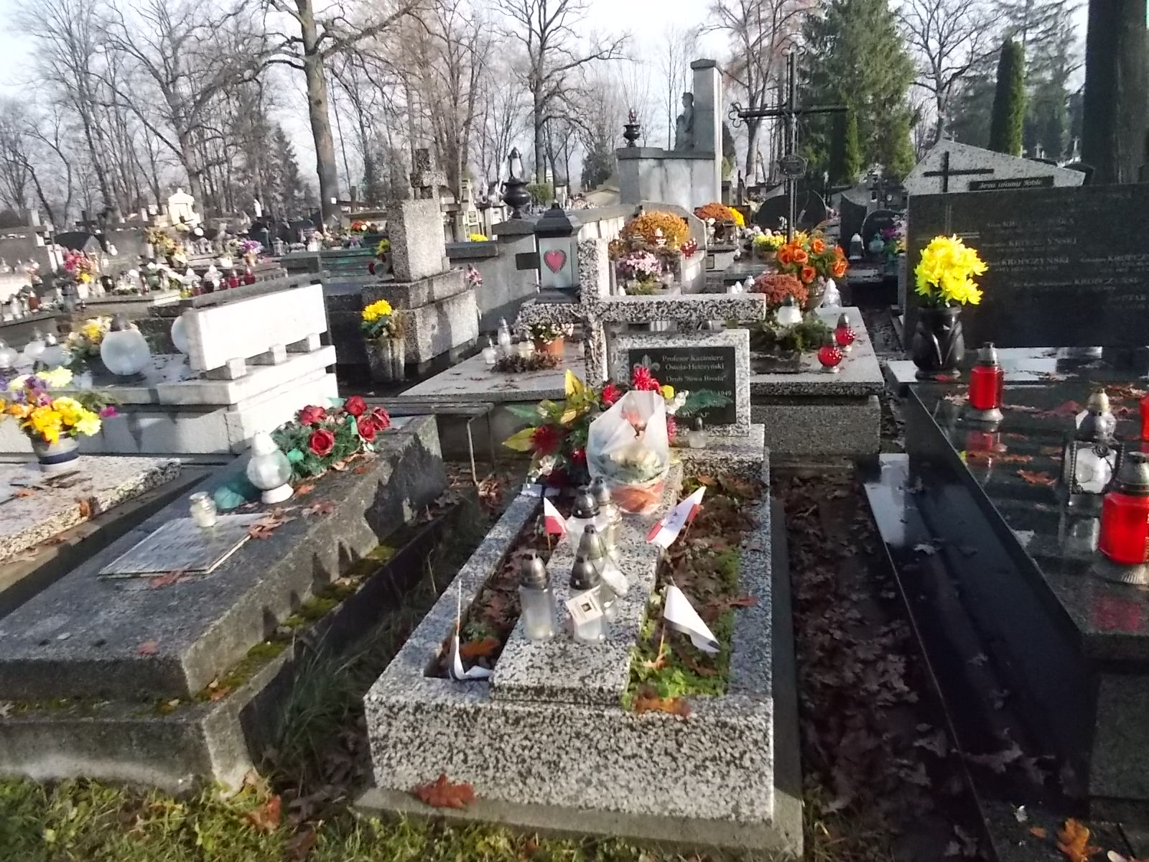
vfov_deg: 53.1
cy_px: 431
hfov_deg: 67.3
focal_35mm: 26
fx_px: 863
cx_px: 574
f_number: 8
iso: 400
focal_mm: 4.6
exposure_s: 1/250
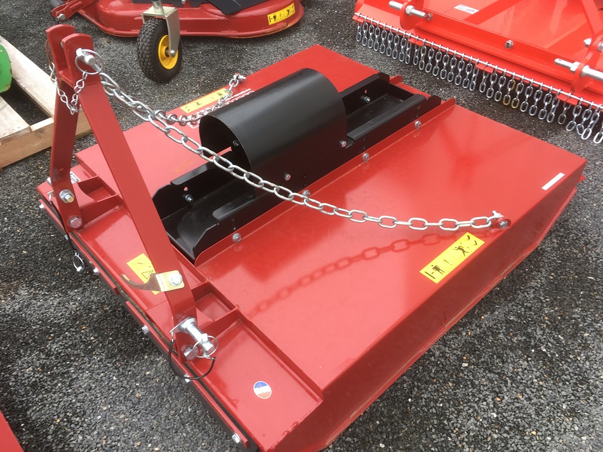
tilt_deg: -46.4
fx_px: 505
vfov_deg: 48.2
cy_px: 226
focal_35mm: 29
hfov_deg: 61.7
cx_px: 302
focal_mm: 4.15
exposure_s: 1/50
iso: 32
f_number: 2.2
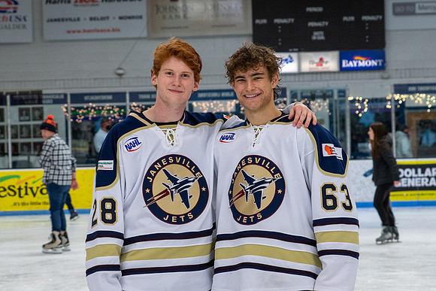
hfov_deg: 16.8
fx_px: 1480
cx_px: 230
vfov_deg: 11.2
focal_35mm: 122
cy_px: 147
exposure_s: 1/250
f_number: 4
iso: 320
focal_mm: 58
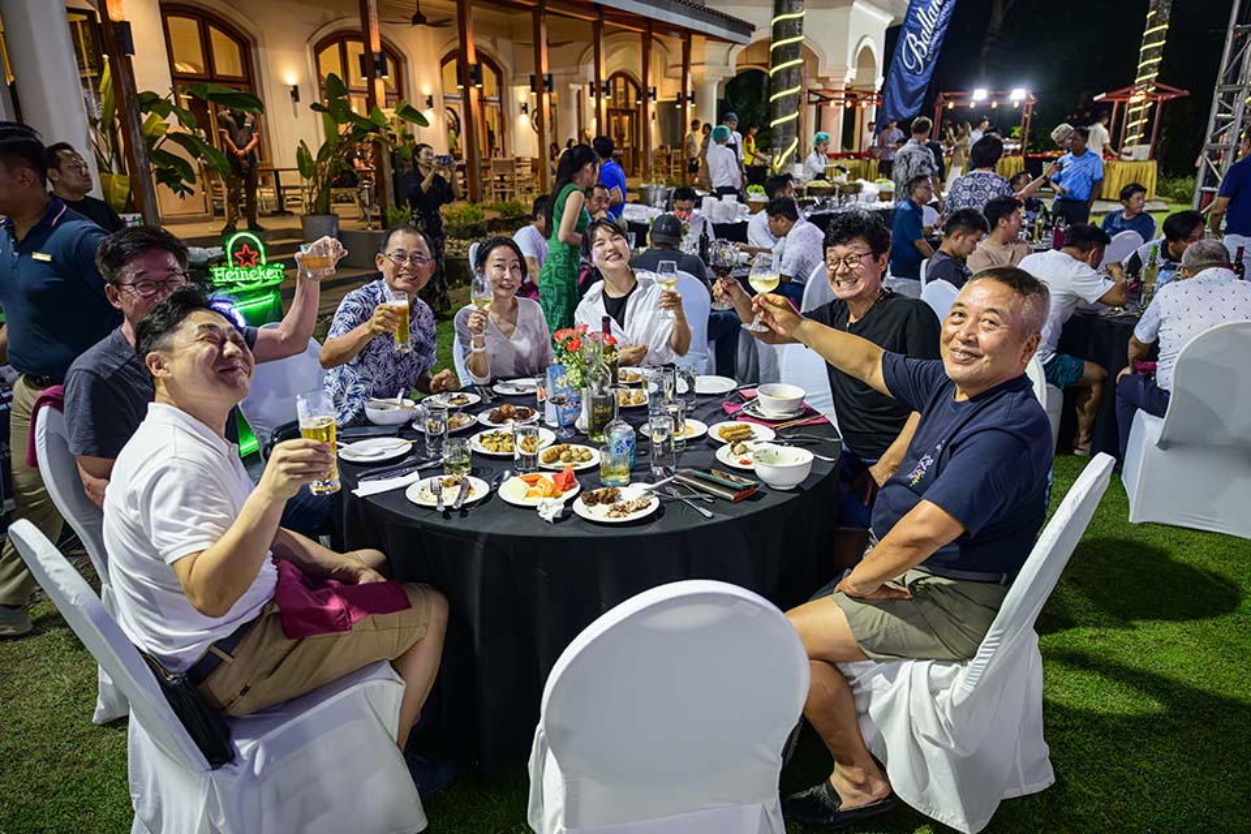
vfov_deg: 53.1
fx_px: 834
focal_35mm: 24
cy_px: 417
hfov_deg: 73.7
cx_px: 626
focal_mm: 24
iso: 2800
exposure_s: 1/250
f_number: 2.8
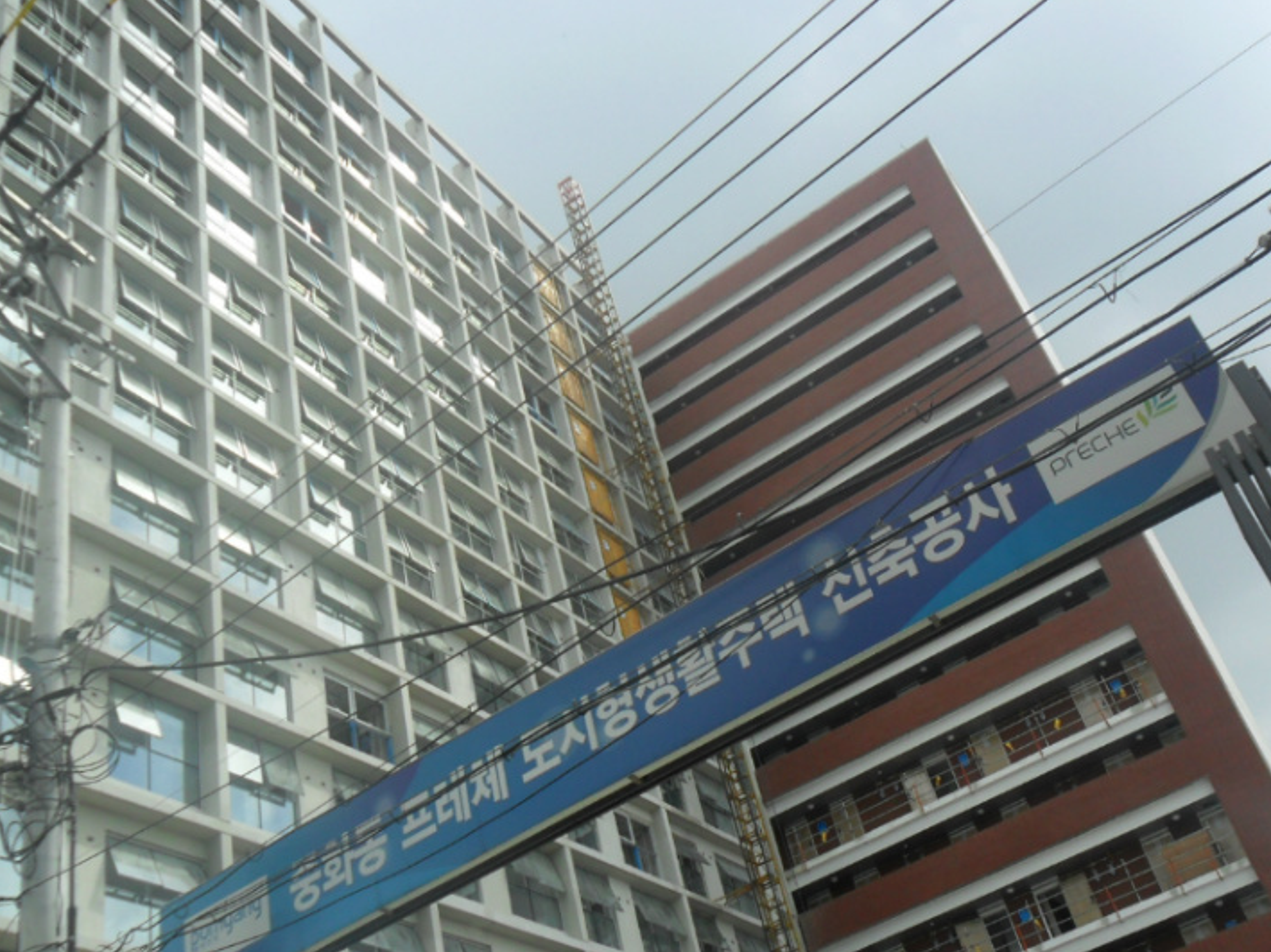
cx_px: 670
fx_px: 1321
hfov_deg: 51.4
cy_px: 572
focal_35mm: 36
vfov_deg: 39.5
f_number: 3.5
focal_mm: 4.9
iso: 100
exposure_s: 1/750
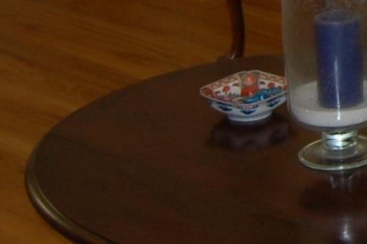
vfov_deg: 7.8
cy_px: -193
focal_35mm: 170
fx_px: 1730
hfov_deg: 11.1
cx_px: 704
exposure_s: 1/60
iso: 400
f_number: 4
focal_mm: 24
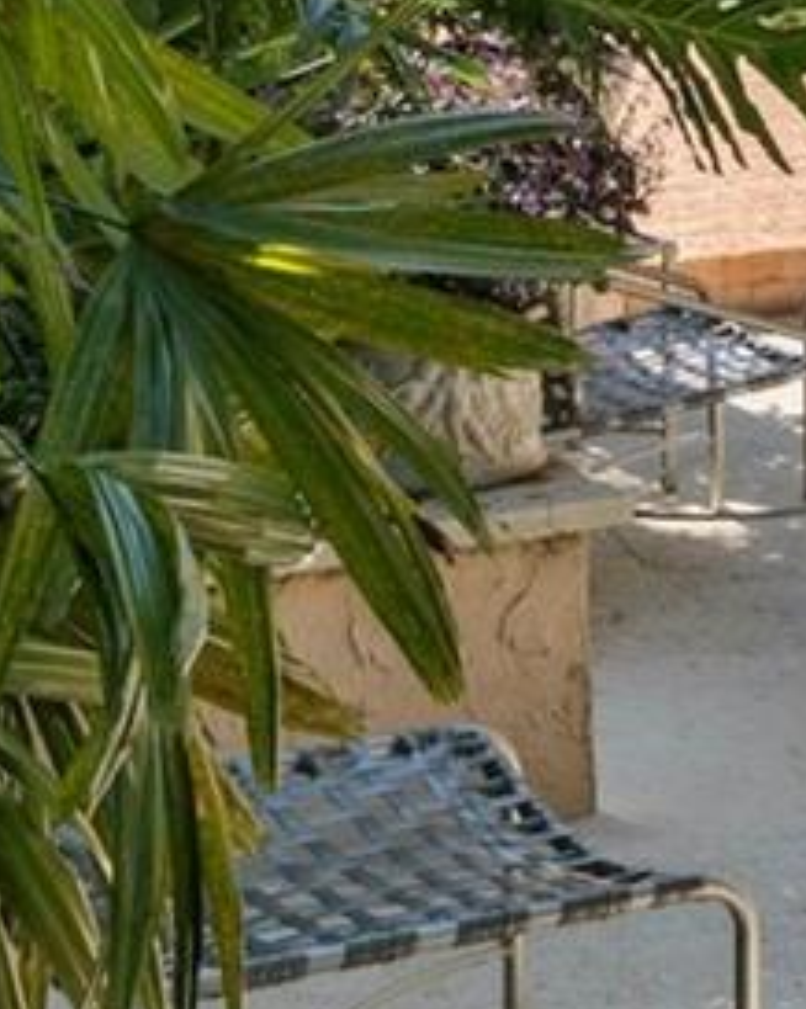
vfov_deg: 14.0
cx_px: 1612
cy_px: -310
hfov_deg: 10.7
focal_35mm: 132
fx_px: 3940
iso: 100
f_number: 11
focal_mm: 24
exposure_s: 1/50
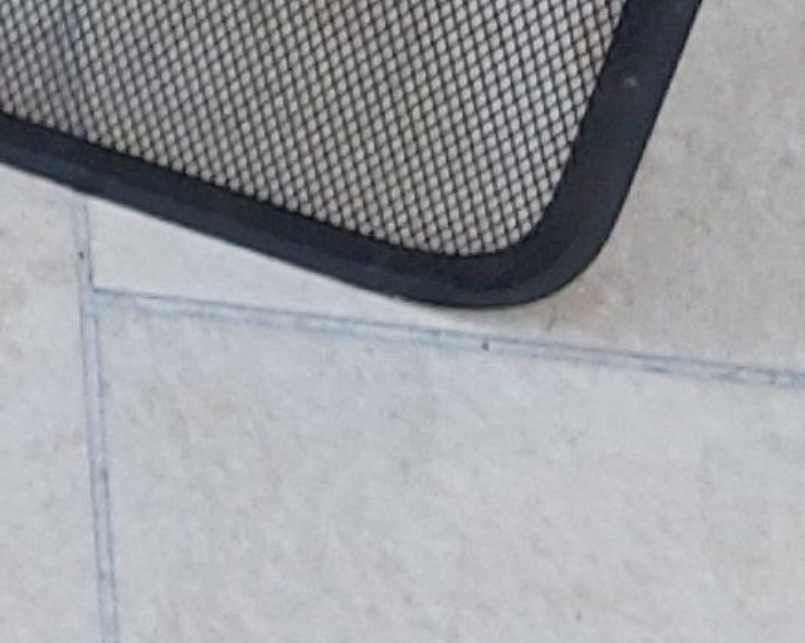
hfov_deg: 8.8
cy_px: -573
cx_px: -1379
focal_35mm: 190
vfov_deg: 7.8
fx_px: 4526
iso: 64
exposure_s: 1/150
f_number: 1.7
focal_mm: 3.92
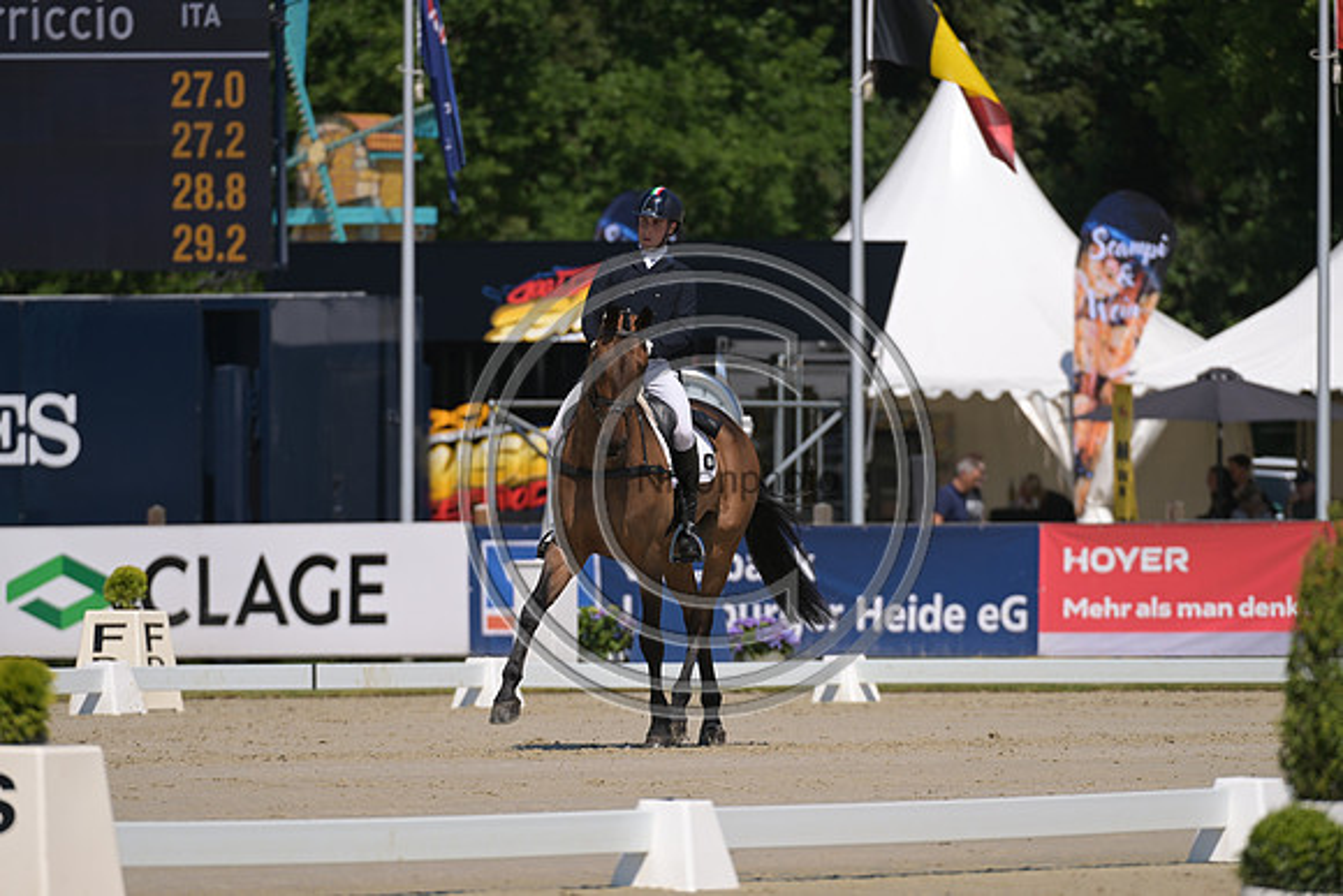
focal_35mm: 400
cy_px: 448
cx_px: 672
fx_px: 14925
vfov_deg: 3.4
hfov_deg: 5.2
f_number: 5
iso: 160
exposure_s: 1/1250
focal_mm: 400
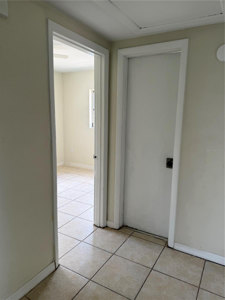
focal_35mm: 24
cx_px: 112
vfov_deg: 71.6
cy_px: 150
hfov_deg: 56.8
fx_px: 208
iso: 64
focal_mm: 6.76
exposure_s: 1/126
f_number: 1.78
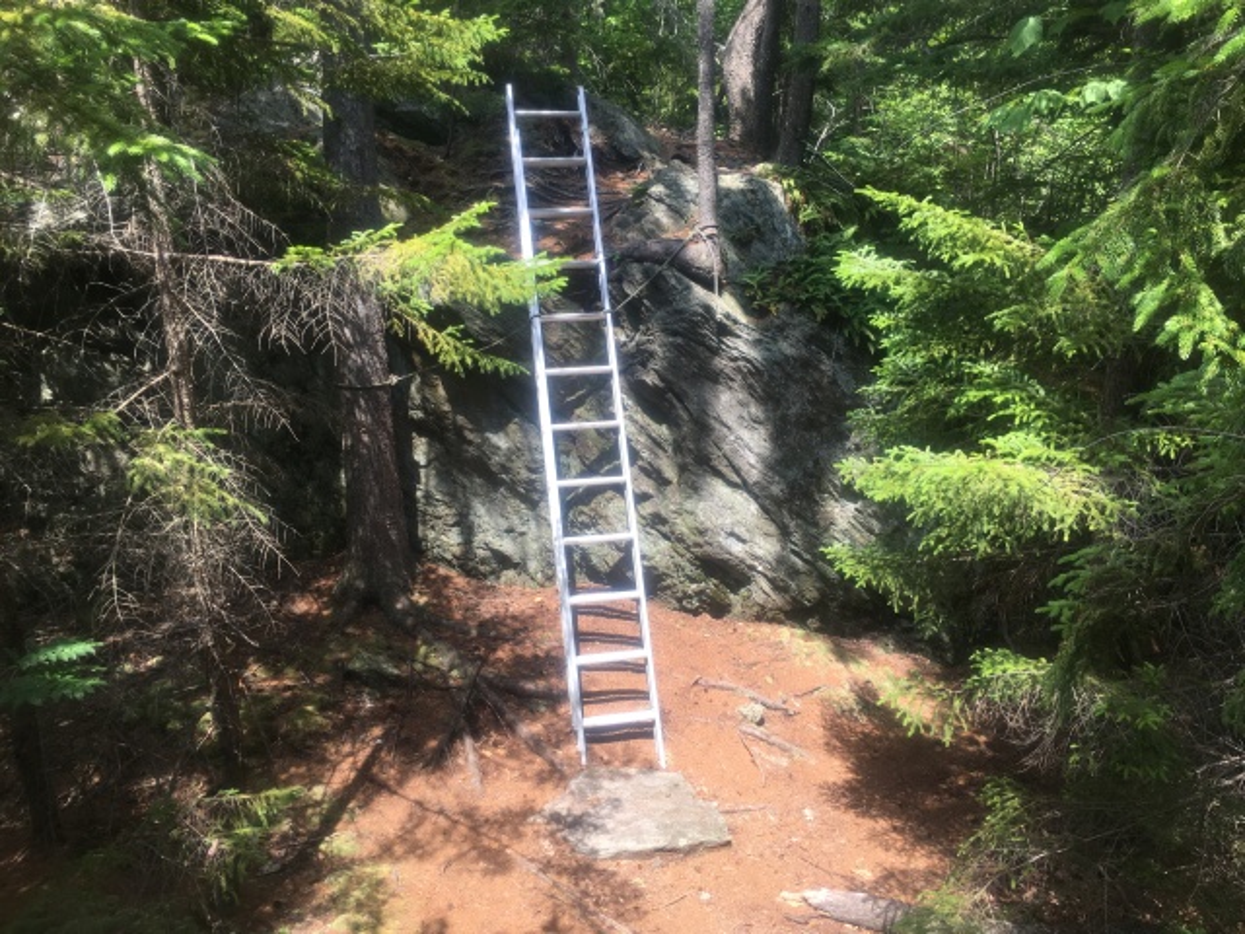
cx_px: 622
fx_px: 1043
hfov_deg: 61.7
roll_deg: +3.6
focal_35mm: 29
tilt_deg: -14.7
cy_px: 467
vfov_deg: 48.2
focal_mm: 4.15
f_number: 2.2
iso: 25
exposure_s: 1/382
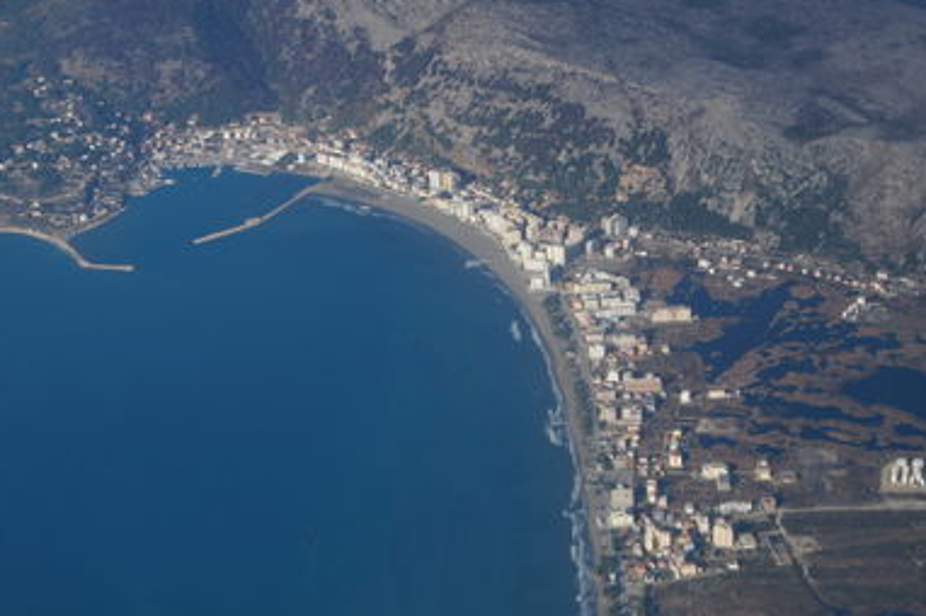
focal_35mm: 104
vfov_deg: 13.2
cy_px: 350
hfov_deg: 19.7
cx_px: 395
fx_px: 2663
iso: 100
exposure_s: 1/125
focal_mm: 55
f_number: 11
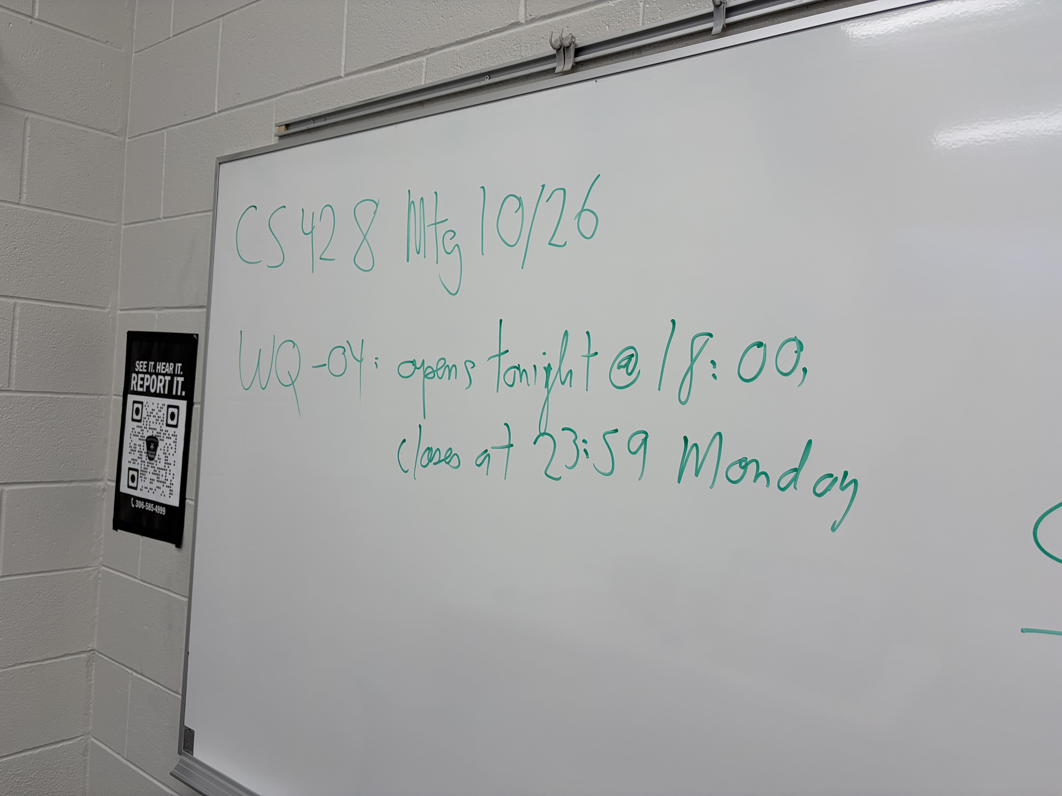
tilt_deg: +0.1
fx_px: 798
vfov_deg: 53.1
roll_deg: -4.8
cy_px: 398
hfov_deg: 67.3
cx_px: 531
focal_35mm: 26
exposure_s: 1/120
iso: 40
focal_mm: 5.96
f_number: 1.6
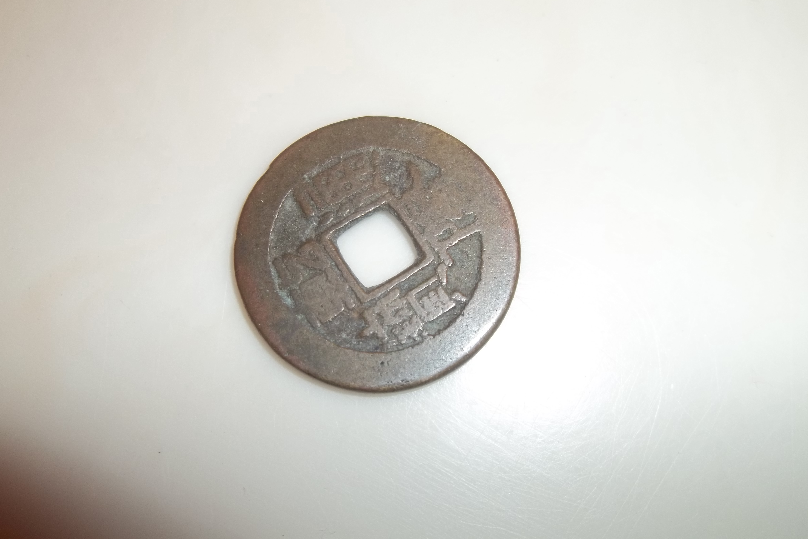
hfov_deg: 54.4
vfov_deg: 37.8
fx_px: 785
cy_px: 242
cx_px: 410
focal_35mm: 35
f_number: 3.3
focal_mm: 5.9
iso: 64
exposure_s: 1/30
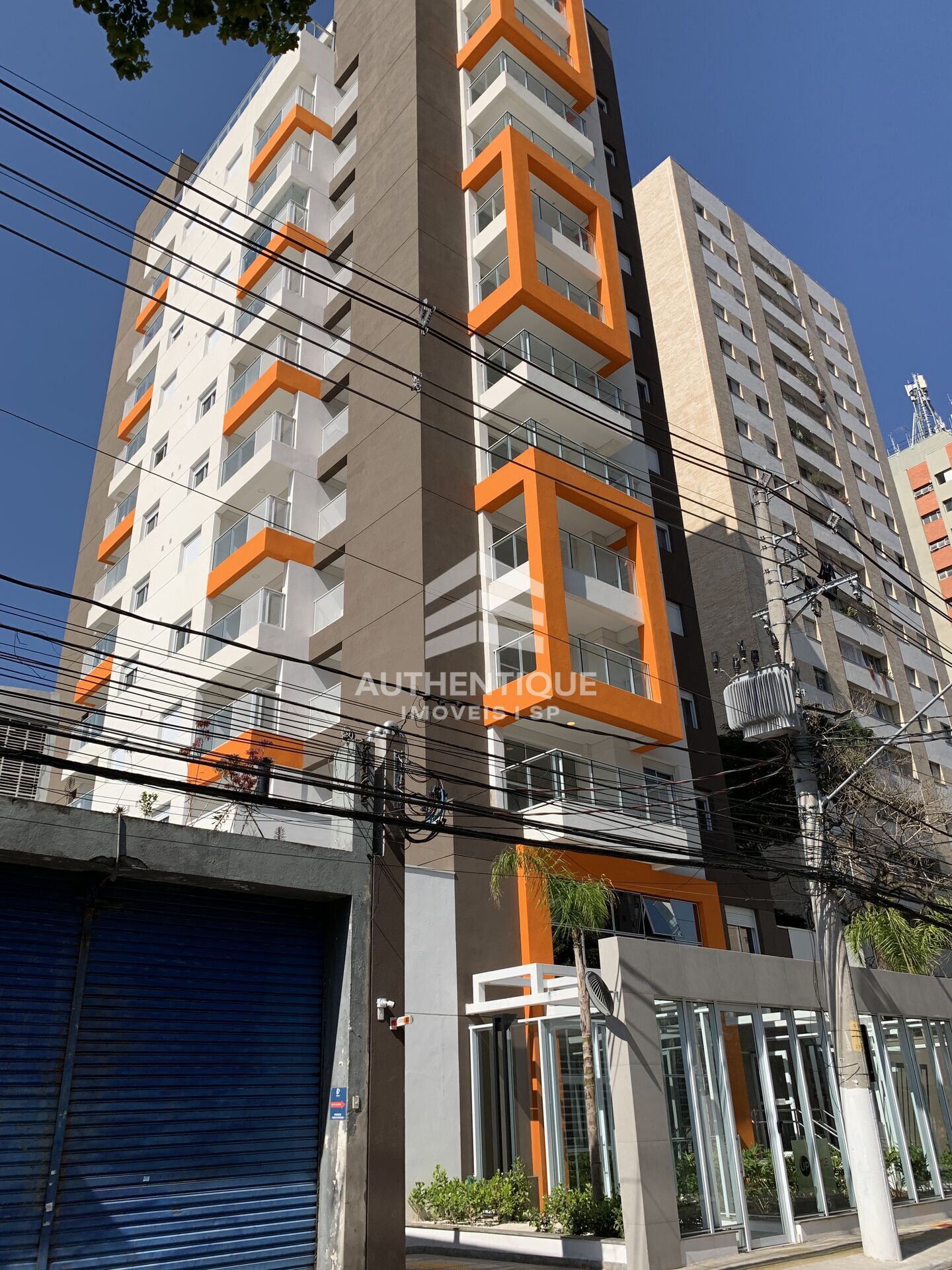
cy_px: 635
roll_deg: +2.8
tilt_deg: +27.0
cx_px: 476
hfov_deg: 53.1
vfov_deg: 67.3
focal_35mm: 26
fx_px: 953
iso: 25
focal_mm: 4.25
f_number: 1.8
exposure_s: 1/2364
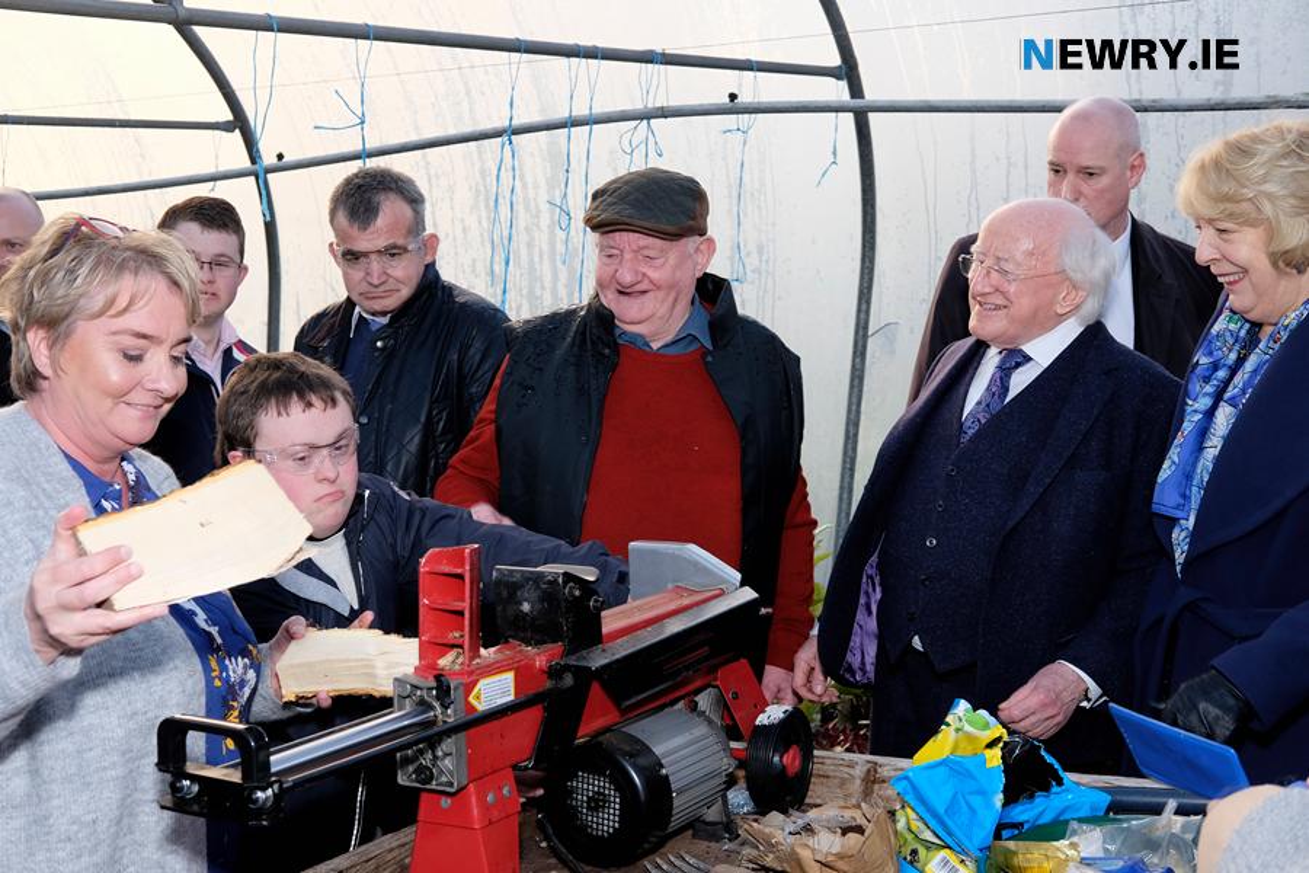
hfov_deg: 37.5
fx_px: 1927
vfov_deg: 25.5
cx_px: 654
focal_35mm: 53
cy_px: 436
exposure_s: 1/180
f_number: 6.4
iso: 800
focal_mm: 35
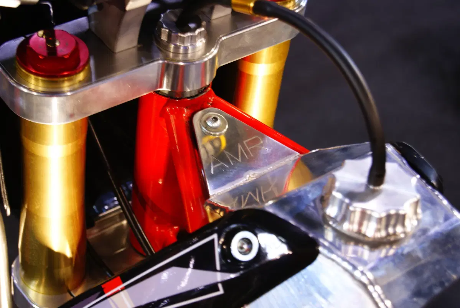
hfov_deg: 24.6
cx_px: 230
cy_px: 154
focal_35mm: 82
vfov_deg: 16.6
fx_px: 1056
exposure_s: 1/6
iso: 200
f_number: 5.6
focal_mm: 55
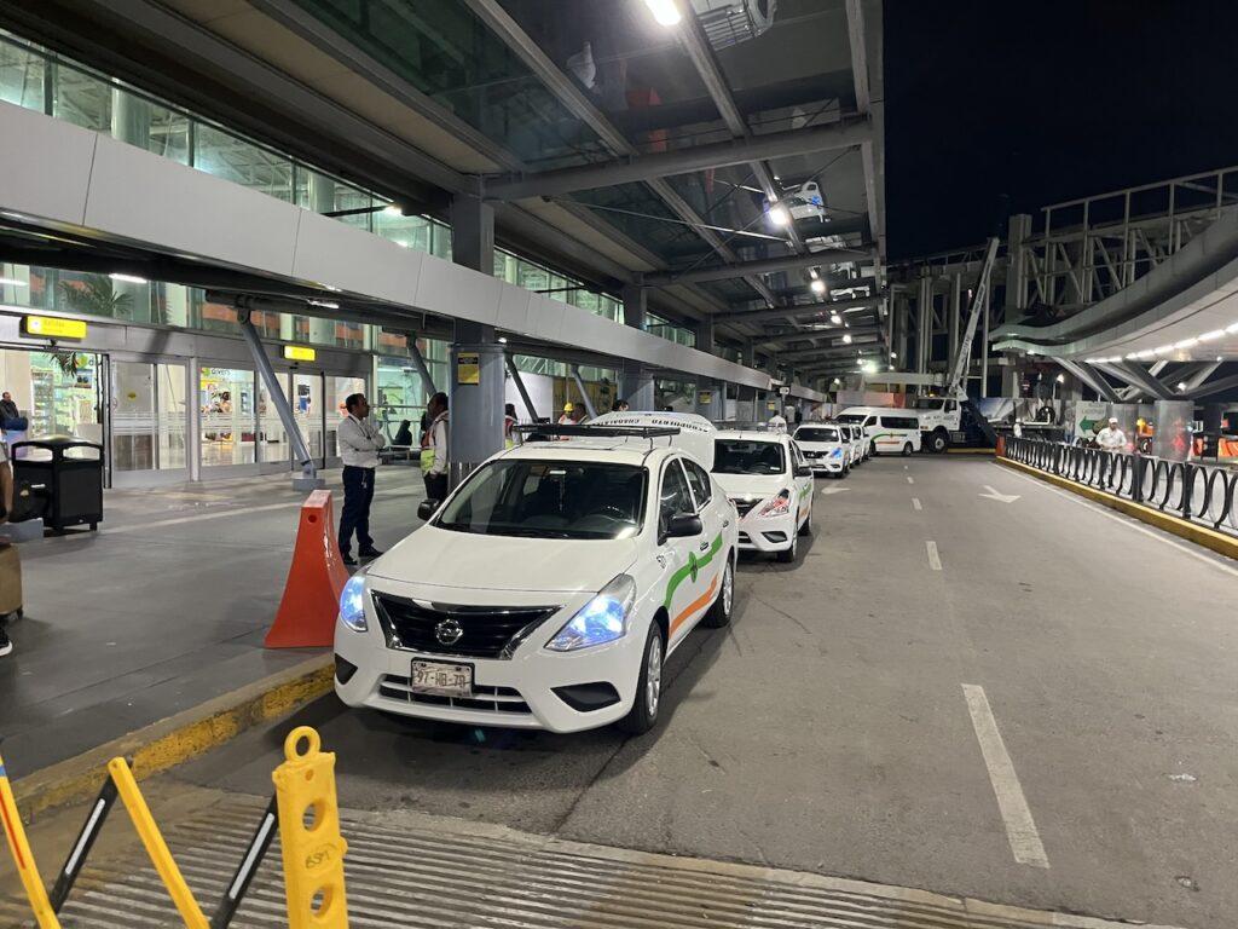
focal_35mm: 26
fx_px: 930
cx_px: 619
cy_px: 464
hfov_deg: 67.3
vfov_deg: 53.1
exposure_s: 1/60
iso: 400
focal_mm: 5.1
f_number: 1.6
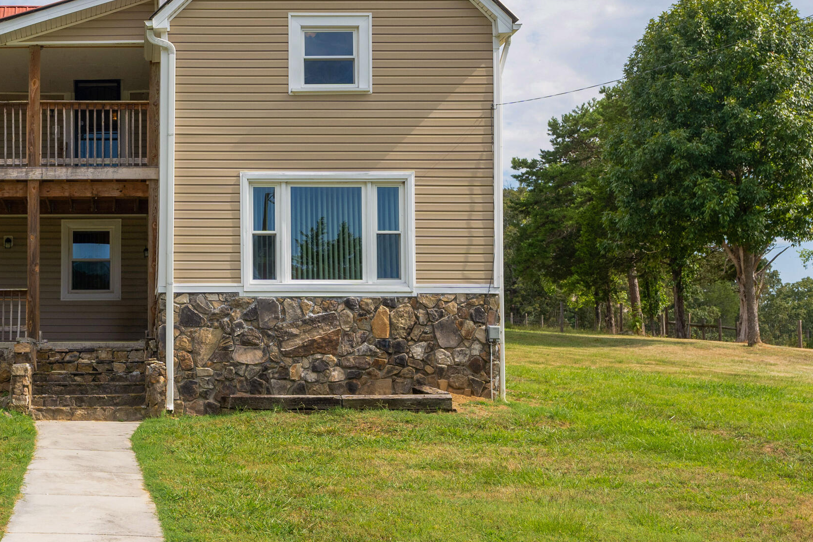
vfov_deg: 27.5
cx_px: 83
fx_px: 1106
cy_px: 229
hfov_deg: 37.7
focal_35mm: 49
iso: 320
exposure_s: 1/640
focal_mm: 27
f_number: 7.1
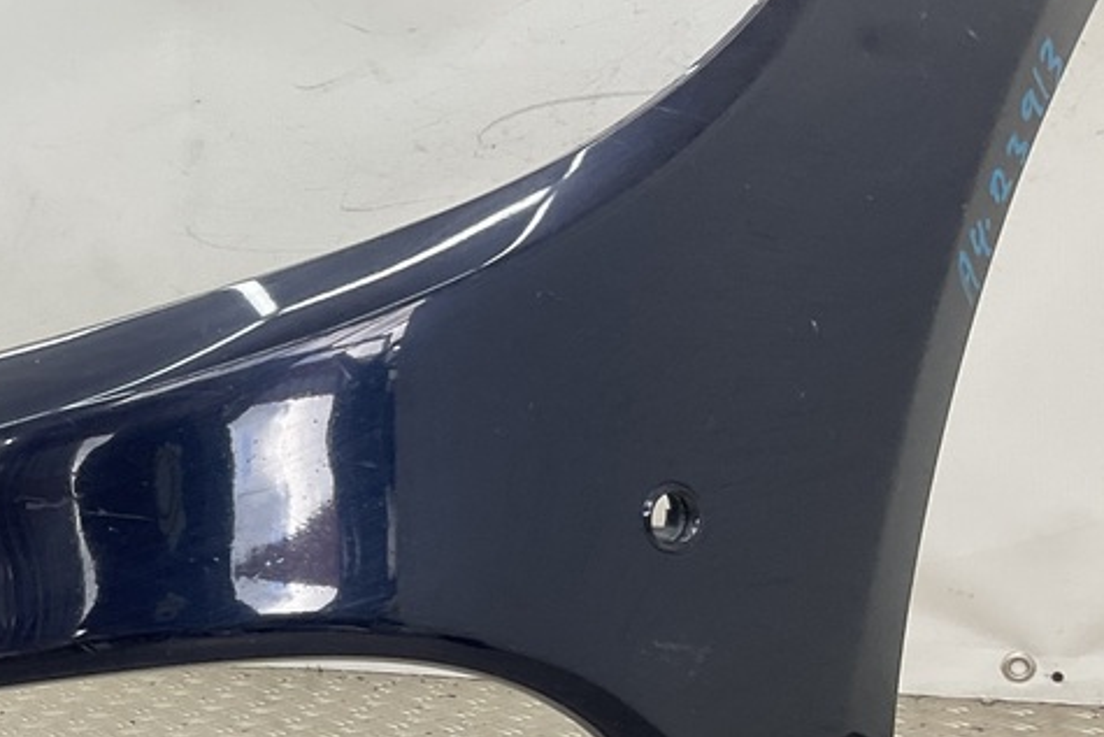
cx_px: -49
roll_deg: +2.5
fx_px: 1963
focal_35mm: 64
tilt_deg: -12.0
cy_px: 574
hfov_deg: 29.0
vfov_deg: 21.0
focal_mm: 3
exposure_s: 1/120
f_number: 1.8
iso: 32
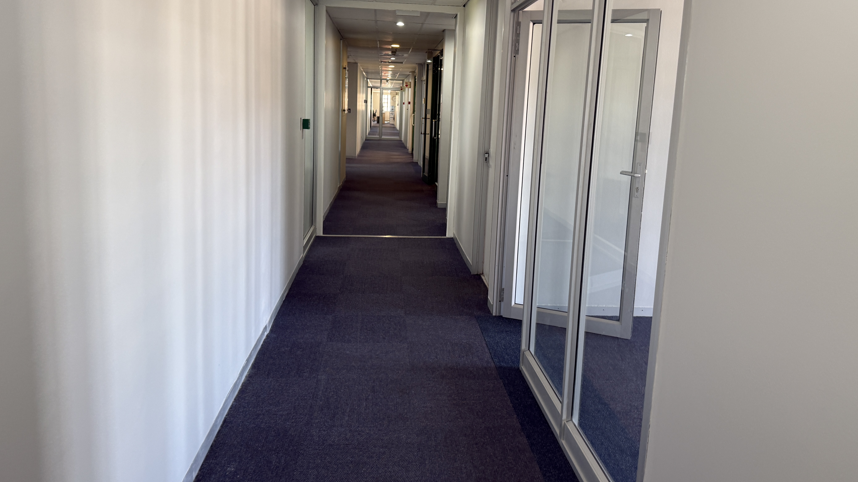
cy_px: 192
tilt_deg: -6.6
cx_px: 437
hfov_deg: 69.9
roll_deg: +0.0
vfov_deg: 42.7
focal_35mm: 27
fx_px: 614
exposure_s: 1/50
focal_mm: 6.76
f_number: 1.78
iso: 125
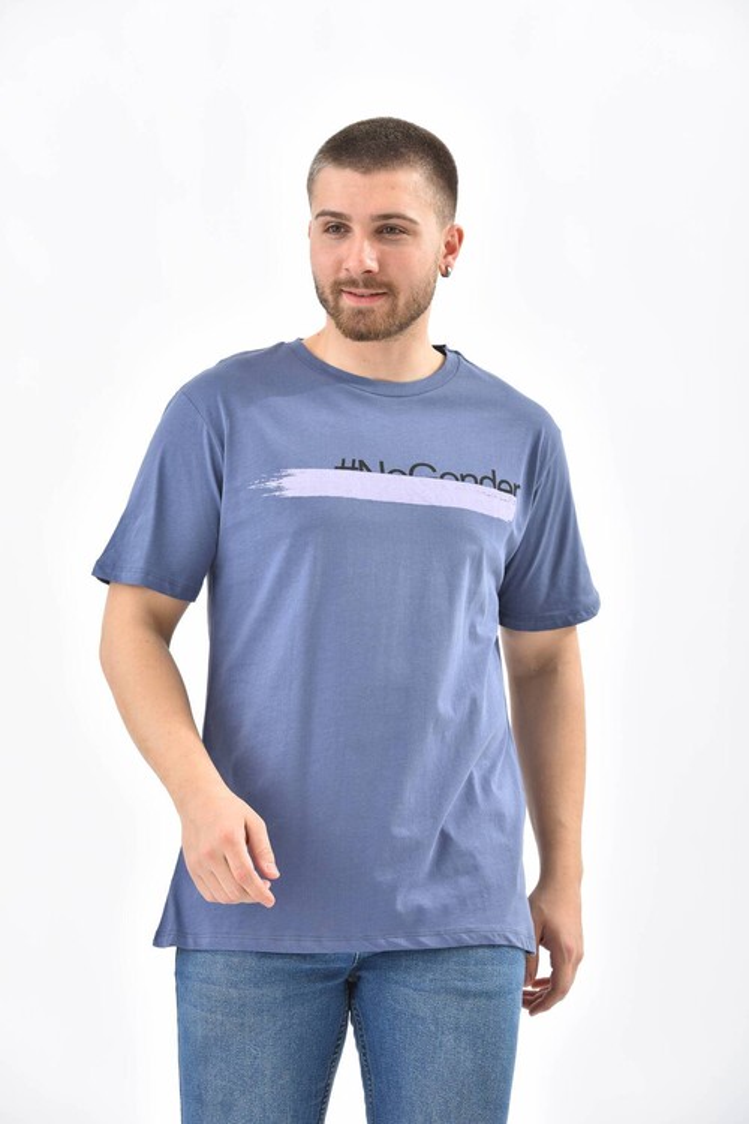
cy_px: 562
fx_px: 3495
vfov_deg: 18.3
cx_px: 374
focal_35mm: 112
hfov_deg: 12.2
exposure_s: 1/160
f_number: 7.1
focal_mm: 112
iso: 100
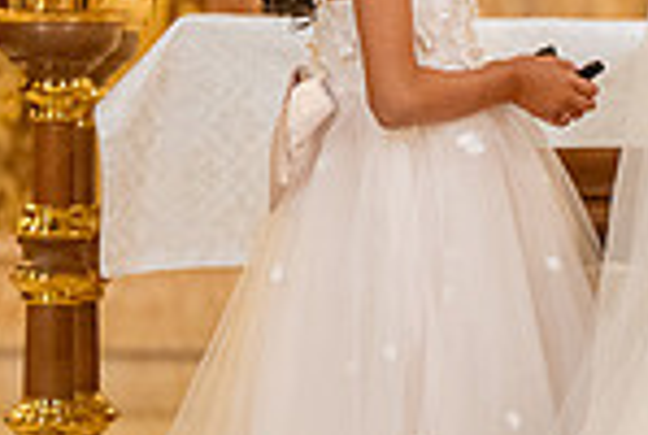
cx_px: 1113
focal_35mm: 777
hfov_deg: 2.6
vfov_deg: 1.8
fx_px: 14014
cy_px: 20
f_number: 2.8
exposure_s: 1/200
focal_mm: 200
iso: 2000
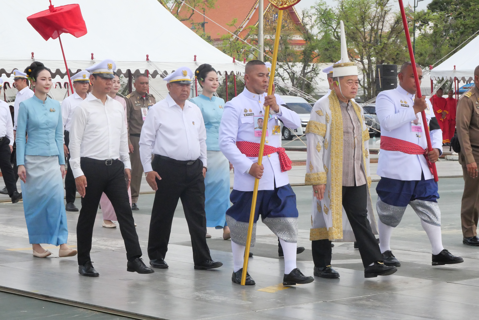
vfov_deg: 12.5
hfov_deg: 18.6
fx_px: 1464
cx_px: 240
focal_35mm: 110
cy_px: 160
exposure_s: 1/1600
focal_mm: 53
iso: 3200
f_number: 11
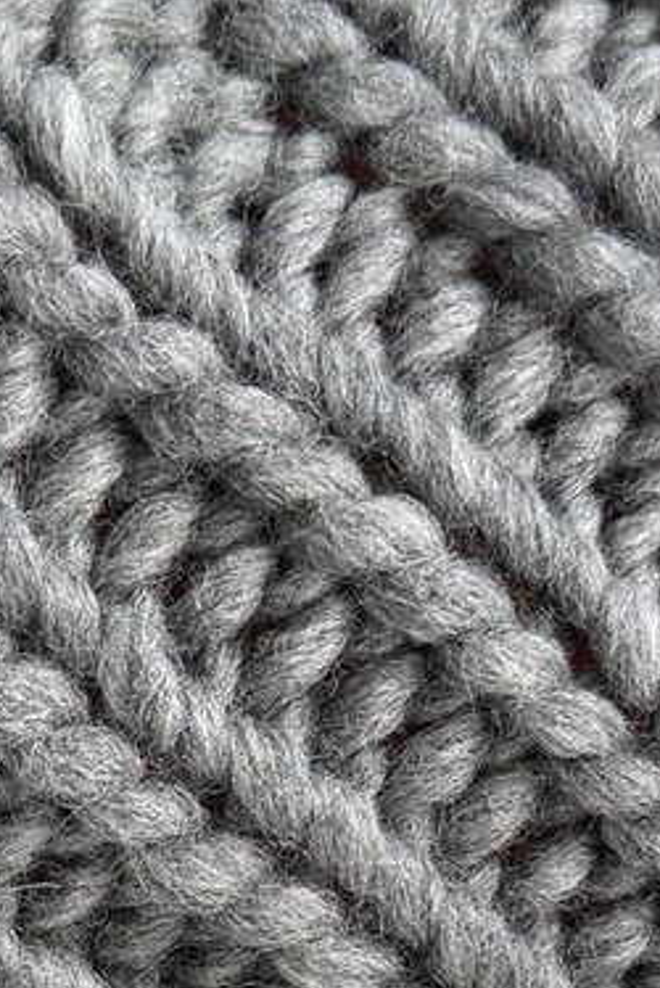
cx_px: 285
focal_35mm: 80
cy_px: 1073
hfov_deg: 17.1
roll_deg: -0.2
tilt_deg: -6.0
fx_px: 2196
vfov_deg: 23.8
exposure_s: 1/60
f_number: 1.78
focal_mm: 6.86
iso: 160
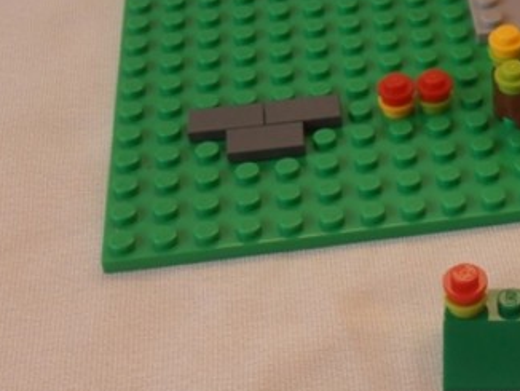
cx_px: 605
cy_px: 85
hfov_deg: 18.4
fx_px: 1533
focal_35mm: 102
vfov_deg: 14.5
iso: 80
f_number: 3.9
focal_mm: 6.61
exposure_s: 1/50
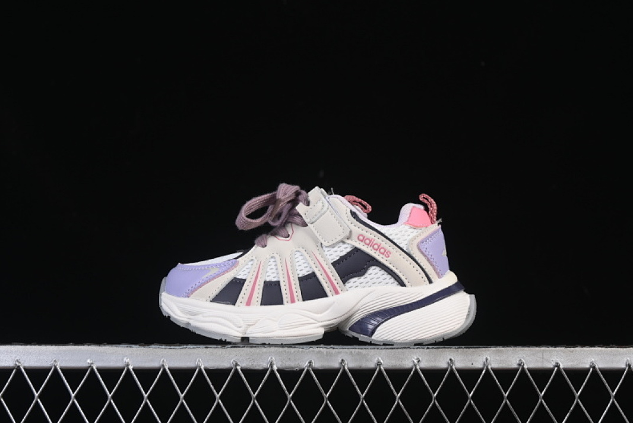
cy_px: 212
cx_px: 319
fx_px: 1336
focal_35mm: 76
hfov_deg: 26.6
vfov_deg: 18.0
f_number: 8
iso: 160
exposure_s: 1/80
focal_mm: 50
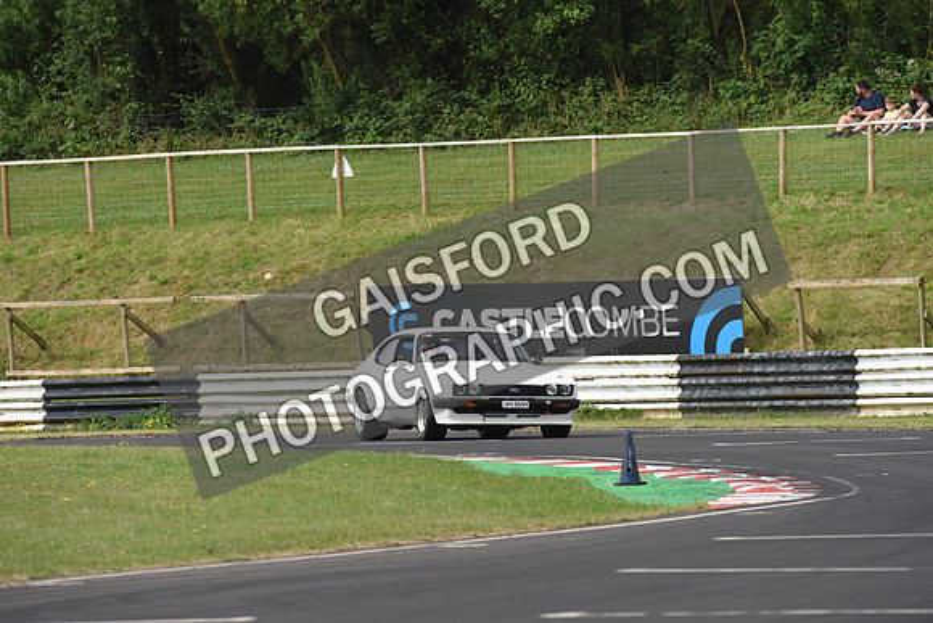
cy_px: 312
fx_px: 10369
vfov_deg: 3.4
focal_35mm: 400
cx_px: 466
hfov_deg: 5.2
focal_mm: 400
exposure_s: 1/1000
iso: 1600
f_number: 7.1
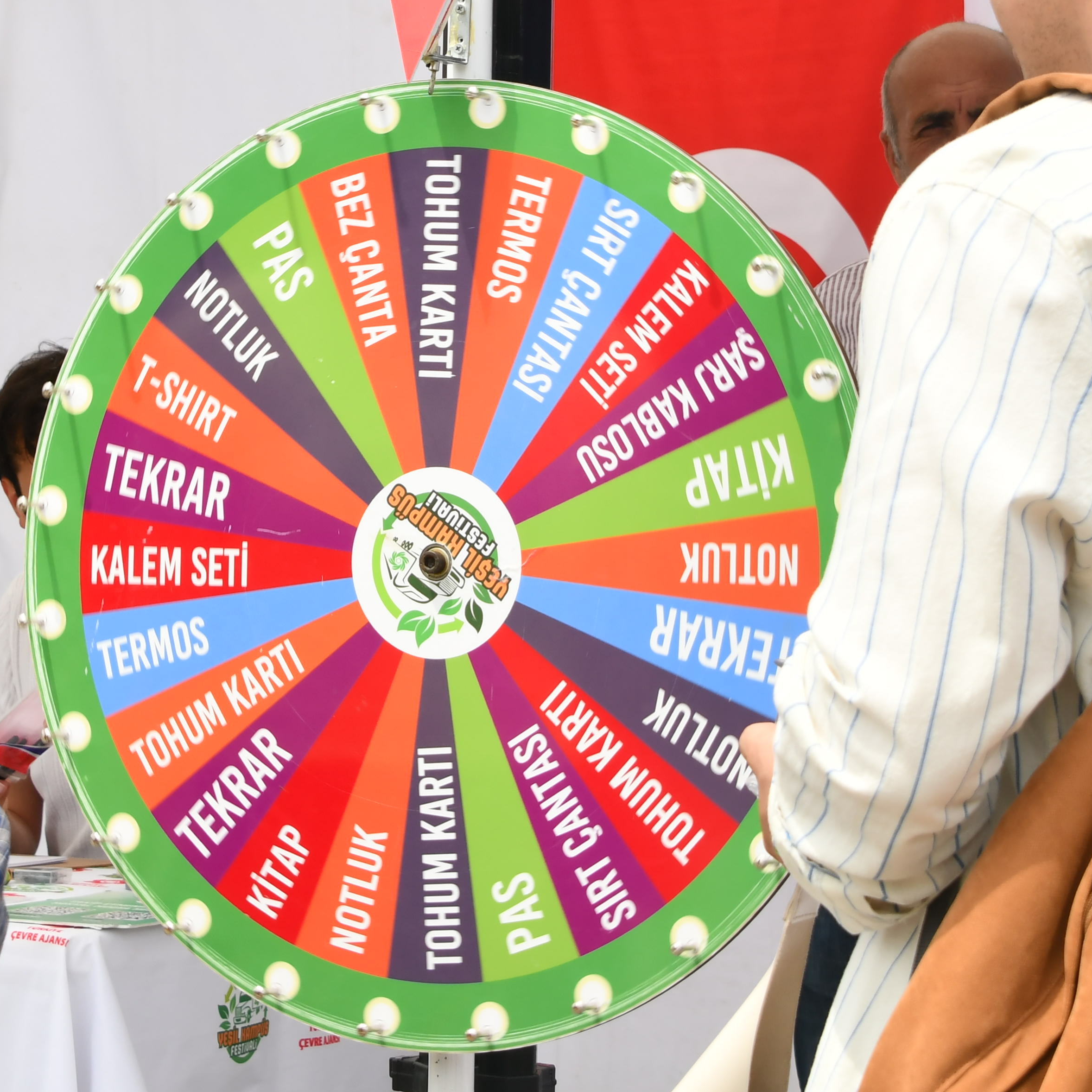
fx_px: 4783
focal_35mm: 134
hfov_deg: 13.0
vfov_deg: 13.0
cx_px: 457
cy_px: 178
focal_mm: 45
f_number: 8
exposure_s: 1/400
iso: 200
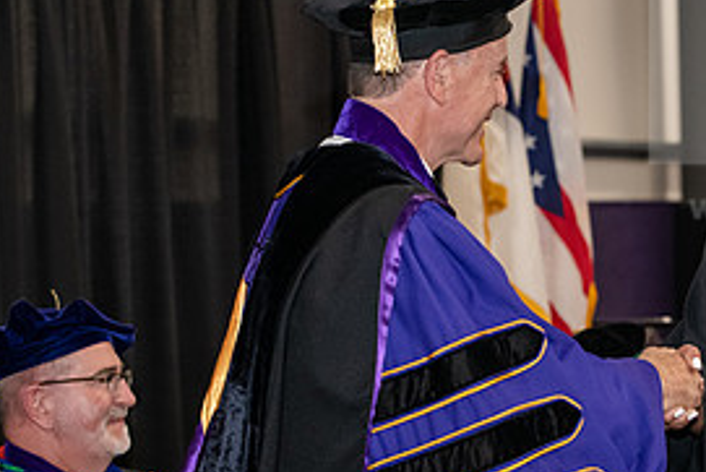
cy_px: 262
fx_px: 2943
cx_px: 571
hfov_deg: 13.6
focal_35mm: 150
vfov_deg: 9.2
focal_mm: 70
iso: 2500
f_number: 5
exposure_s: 1/200
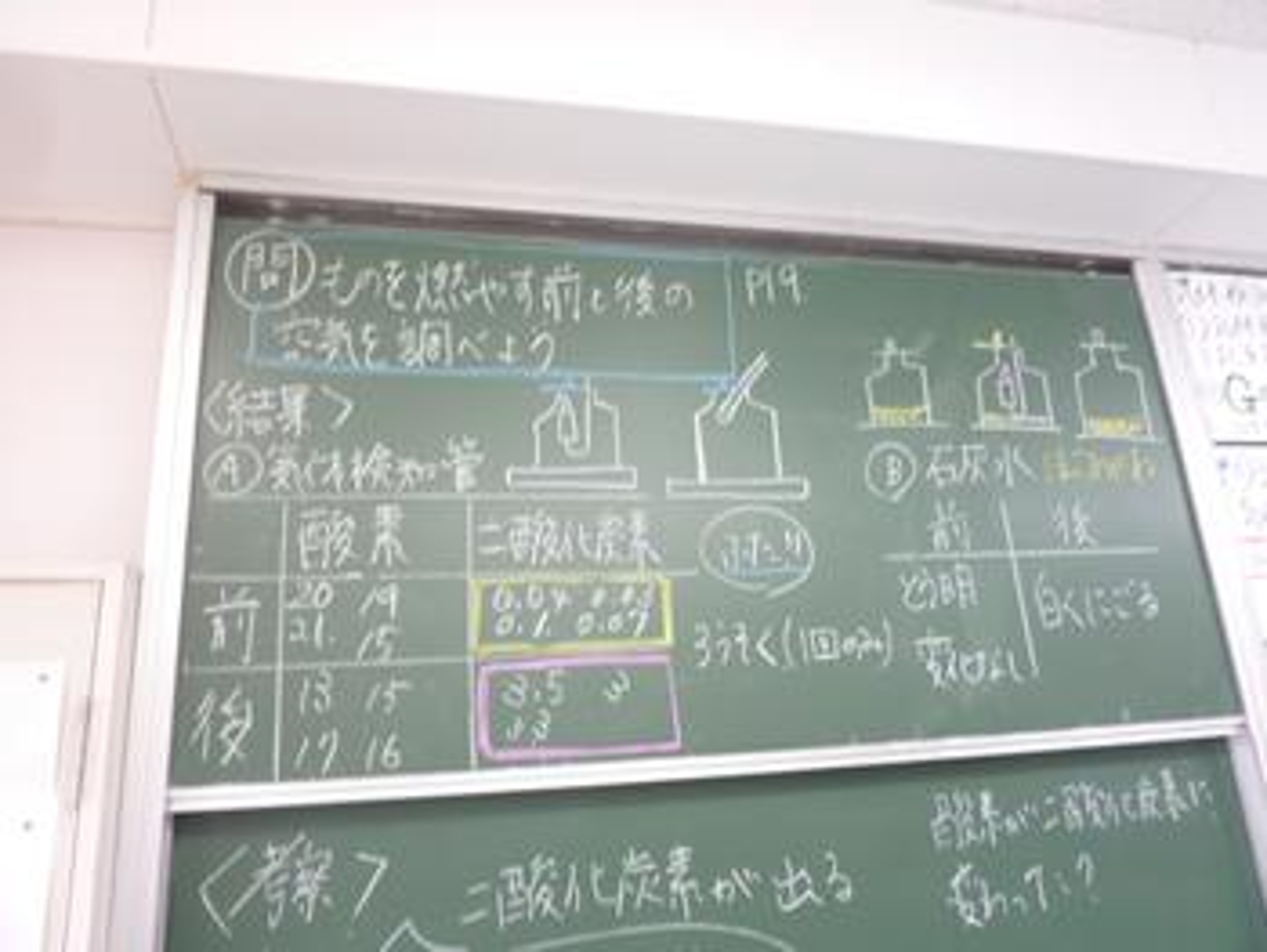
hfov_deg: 69.4
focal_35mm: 25
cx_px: 634
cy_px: 476
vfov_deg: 54.9
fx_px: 916
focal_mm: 4.1
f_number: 3.3
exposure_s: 1/13
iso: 80
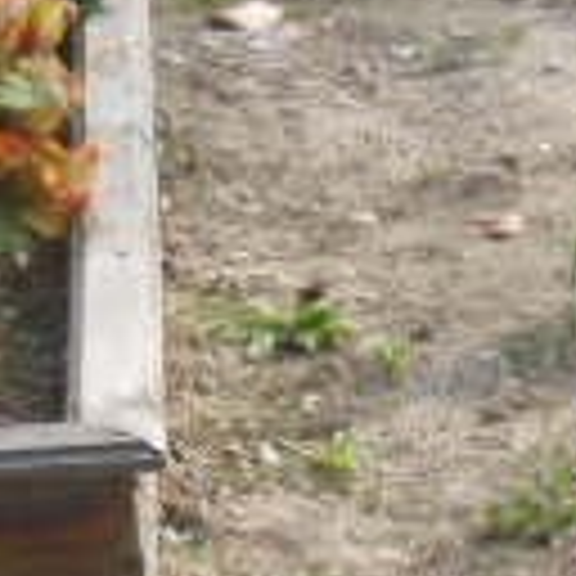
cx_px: 1148
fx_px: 4066
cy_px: 684
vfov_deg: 8.0
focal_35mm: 216
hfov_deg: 7.8
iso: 64
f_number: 5
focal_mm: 8.89
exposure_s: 1/160
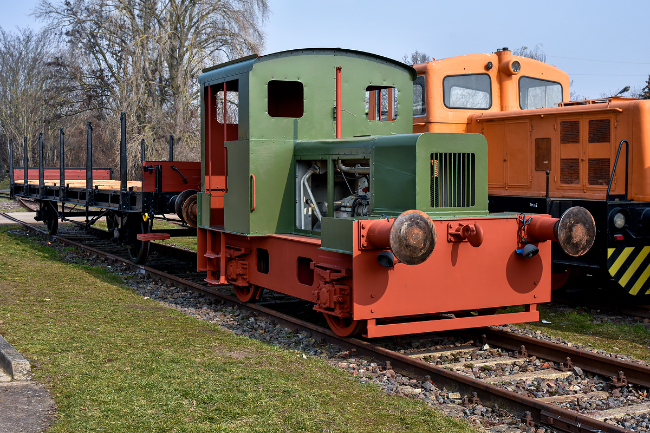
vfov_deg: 29.9
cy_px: 216
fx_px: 812
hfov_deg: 43.6
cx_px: 325
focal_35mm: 45
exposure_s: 1/250
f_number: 9
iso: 200
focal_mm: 30
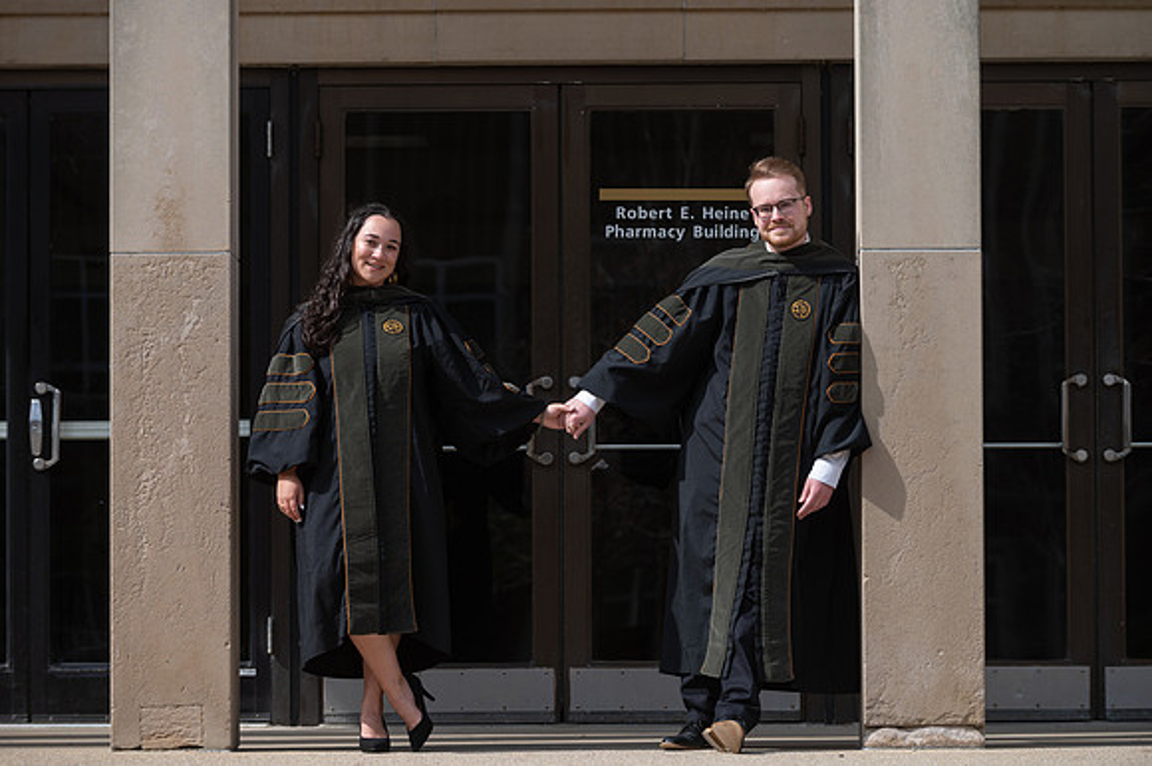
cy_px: 383
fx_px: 5597
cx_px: 576
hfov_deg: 11.8
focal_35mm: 175
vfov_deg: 7.8
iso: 125
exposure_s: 1/500
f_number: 4.5
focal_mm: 175
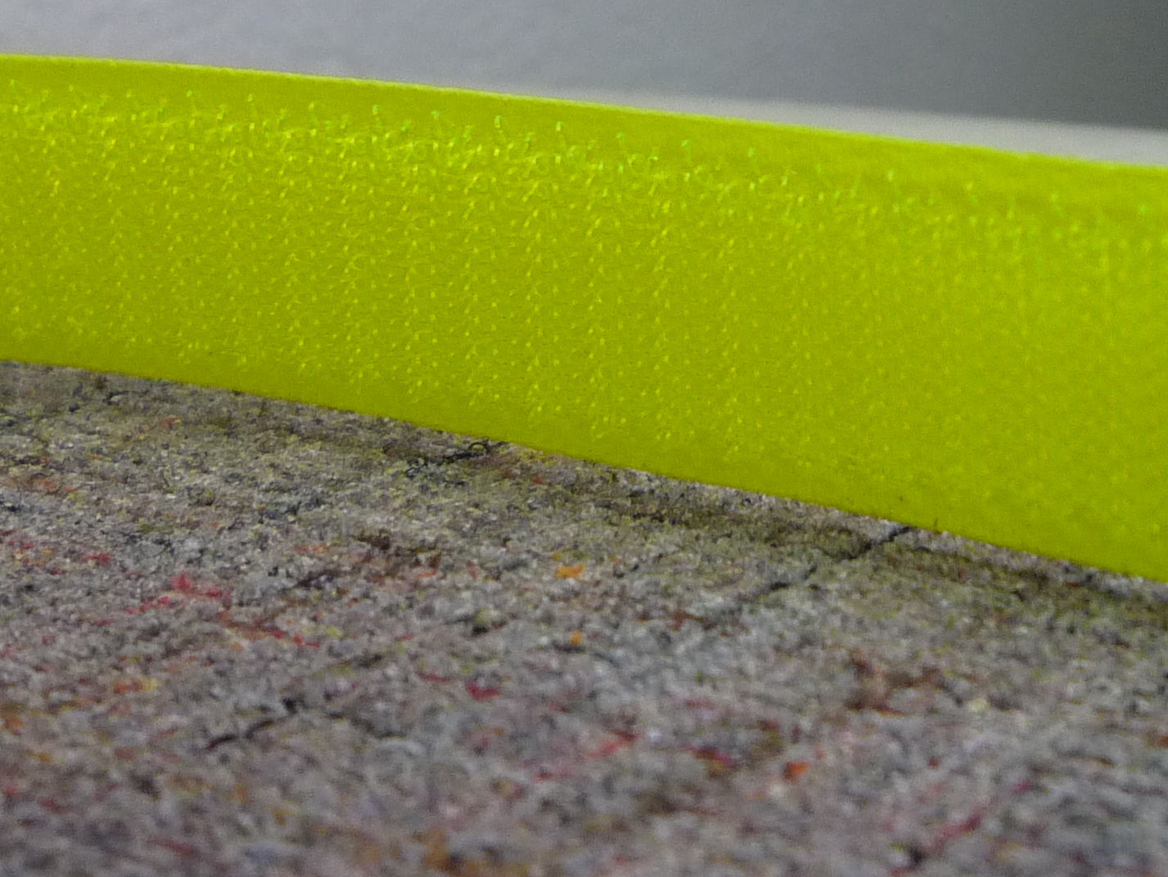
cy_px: 344
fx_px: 2228
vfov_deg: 22.2
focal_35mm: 66
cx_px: 805
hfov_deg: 29.1
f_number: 2.8
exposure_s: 1/30
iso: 200
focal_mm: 4.5
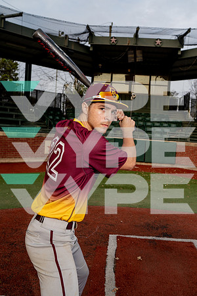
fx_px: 287
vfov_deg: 54.4
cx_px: 98
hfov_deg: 37.9
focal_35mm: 35
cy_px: 148
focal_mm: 35
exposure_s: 1/250
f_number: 5.6
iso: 250
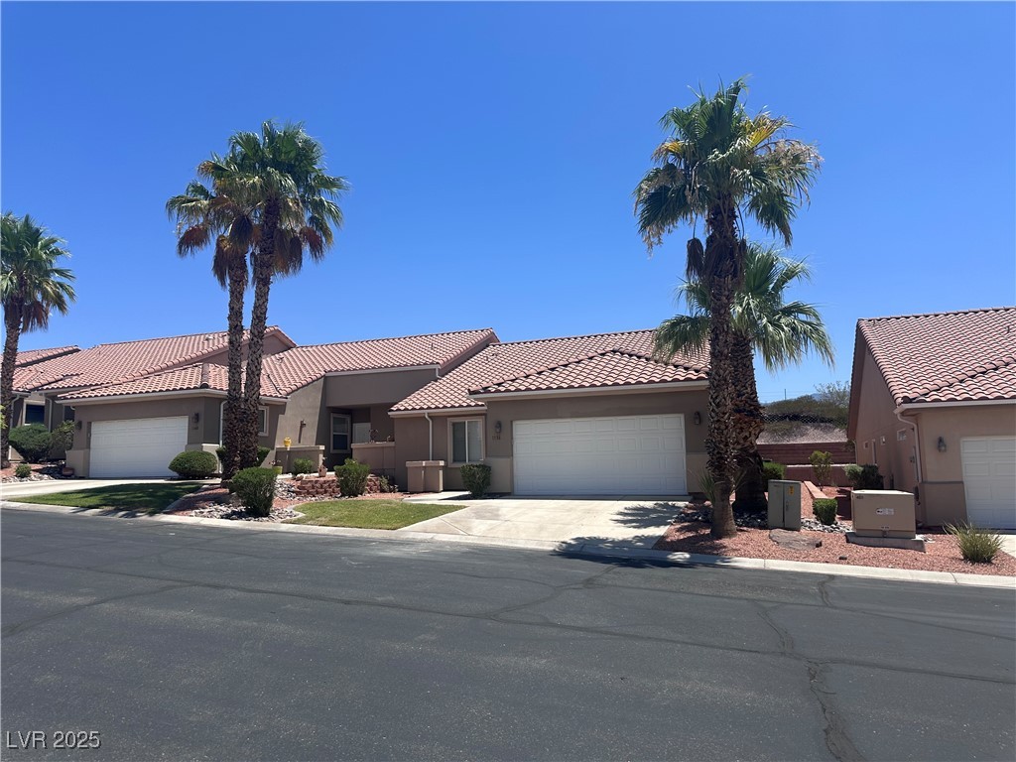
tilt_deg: +6.2
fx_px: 704
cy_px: 381
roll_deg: +0.7
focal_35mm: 24
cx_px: 508
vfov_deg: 56.8
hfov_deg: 71.6
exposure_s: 1/5848
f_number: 1.78
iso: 80
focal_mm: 6.86
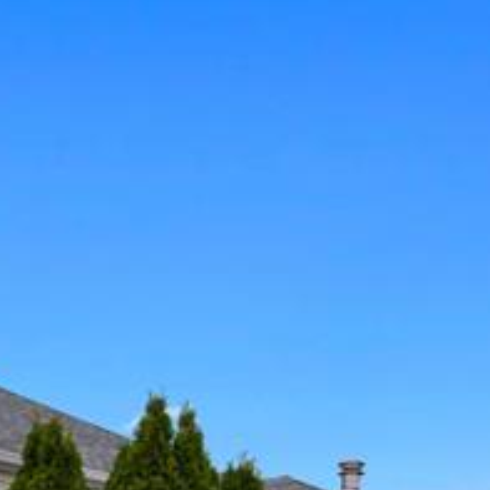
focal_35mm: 75
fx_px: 1201
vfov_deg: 20.0
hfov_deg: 22.3
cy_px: 725
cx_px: 10
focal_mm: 17
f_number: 9
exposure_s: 1/320
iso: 320
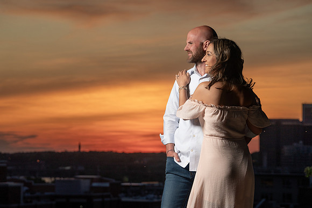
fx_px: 1240
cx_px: 156
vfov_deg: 9.6
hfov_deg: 14.3
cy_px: 104
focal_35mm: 143
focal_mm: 143
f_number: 8
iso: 100
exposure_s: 1/200
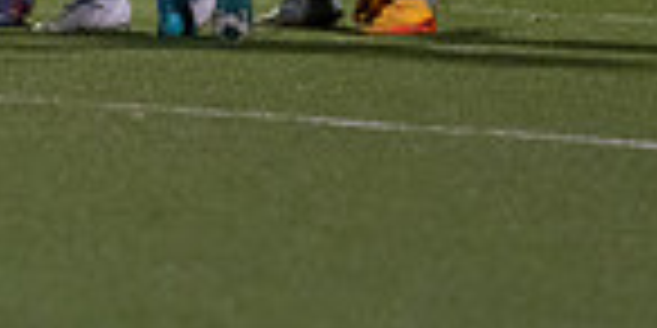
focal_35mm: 1036
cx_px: -389
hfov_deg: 2.1
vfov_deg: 1.1
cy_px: -175
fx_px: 17587
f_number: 2.8
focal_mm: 200
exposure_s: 1/1000
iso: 4000
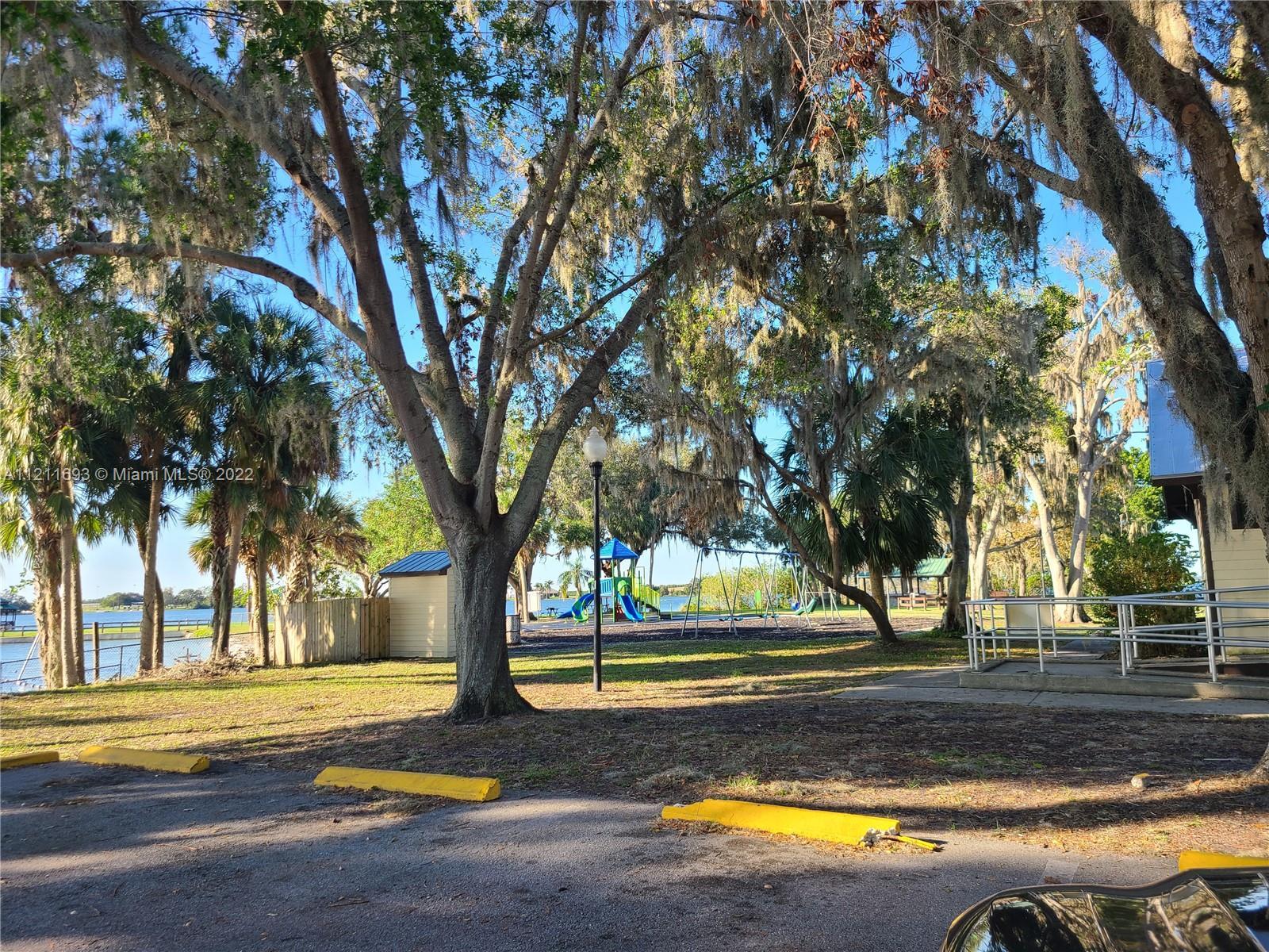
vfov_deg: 53.1
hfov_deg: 67.3
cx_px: 634
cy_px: 476
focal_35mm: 26
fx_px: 953
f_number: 1.8
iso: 40
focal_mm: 5.4
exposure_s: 1/528
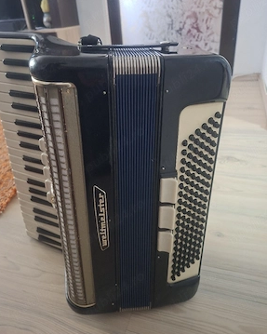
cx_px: 133
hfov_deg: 56.8
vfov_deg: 68.1
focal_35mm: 25
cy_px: 161
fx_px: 247
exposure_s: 1/25
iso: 500
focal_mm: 5.54
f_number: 1.8
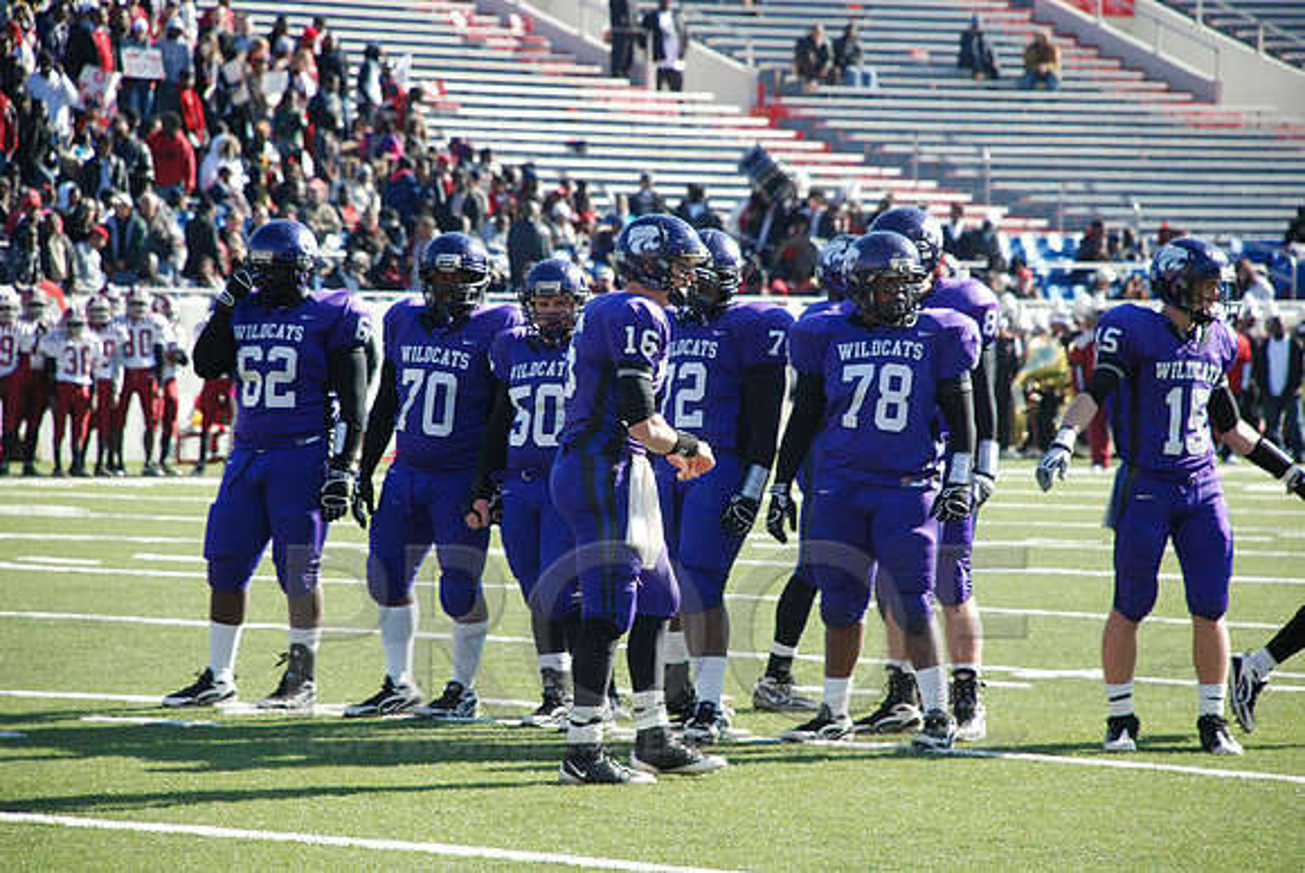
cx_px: 652
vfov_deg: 6.8
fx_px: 7348
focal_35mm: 202
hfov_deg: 10.1
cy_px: 436
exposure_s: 1/400
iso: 400
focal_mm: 135
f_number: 5.6
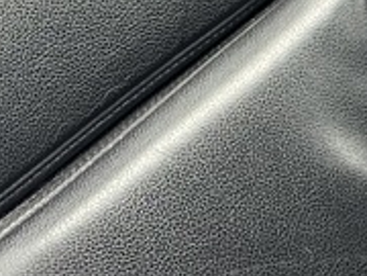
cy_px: -544
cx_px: 153
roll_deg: -8.2
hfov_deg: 9.5
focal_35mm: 208
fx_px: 2205
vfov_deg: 6.5
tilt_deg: -38.4
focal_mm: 5.7
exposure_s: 1/138
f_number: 1.5
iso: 50
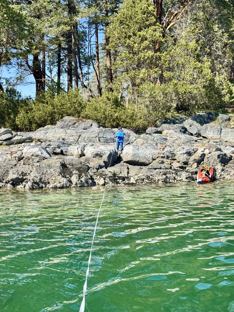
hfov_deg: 30.3
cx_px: 117
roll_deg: -0.1
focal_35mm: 48
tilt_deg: -0.4
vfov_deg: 39.7
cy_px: 156
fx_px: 433
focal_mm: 6.76
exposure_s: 1/1869
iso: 64
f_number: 1.78
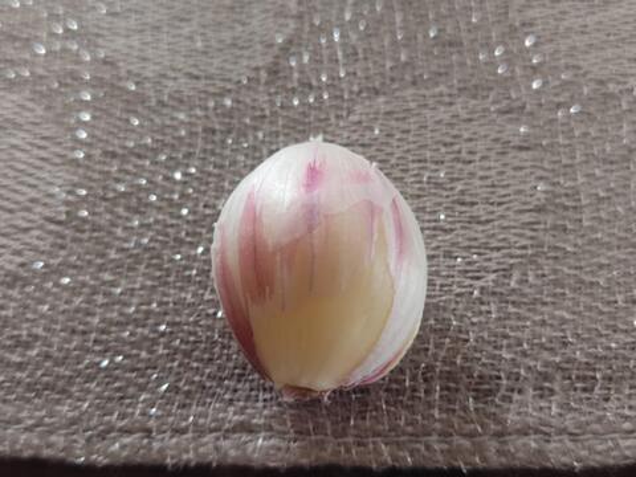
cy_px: 238
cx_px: 318
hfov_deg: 67.3
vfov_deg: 53.1
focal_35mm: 26
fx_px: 478
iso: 339
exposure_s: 1/33
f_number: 1.79
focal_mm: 4.74
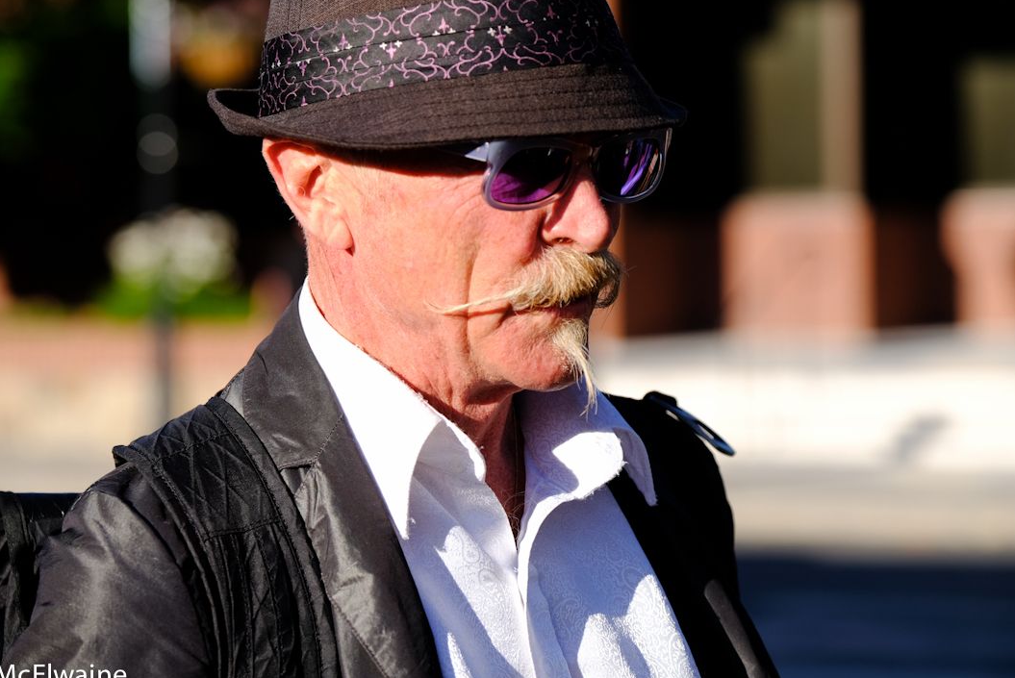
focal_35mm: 149
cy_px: 305
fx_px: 4204
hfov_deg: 13.8
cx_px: 483
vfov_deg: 9.2
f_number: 3.6
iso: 200
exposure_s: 1/1600
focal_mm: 87.1
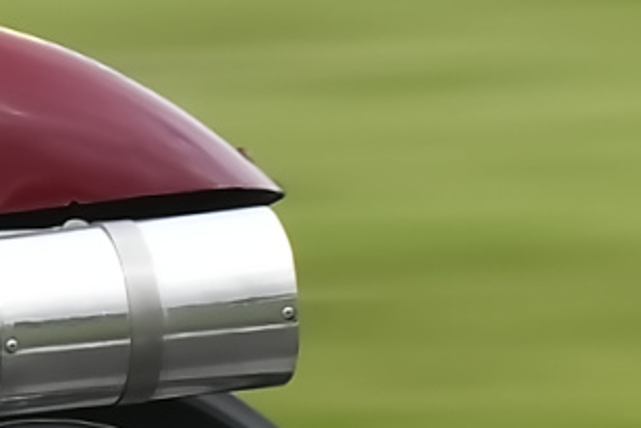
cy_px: -28
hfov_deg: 1.3
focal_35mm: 1552
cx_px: -458
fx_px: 27632
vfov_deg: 0.9
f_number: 5.6
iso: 250
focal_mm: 160
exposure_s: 1/160
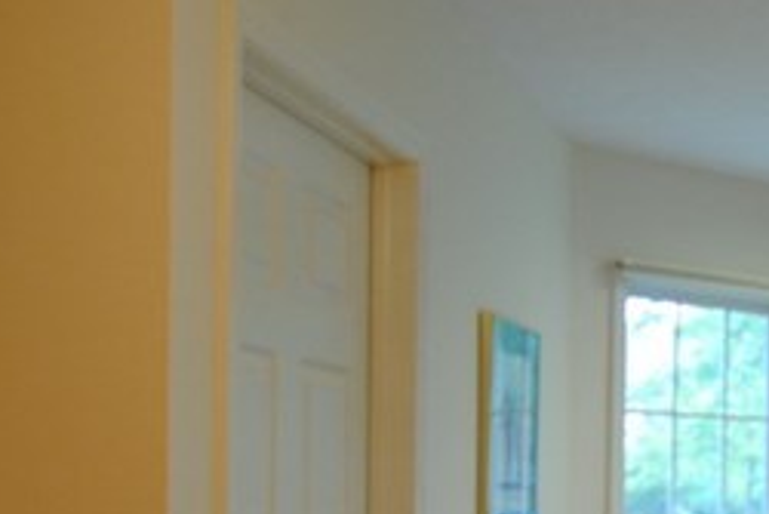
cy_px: 517
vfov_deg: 20.3
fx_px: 1389
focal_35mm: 65
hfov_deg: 28.4
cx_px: 829
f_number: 3.5
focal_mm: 10
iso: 320
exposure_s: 1/30
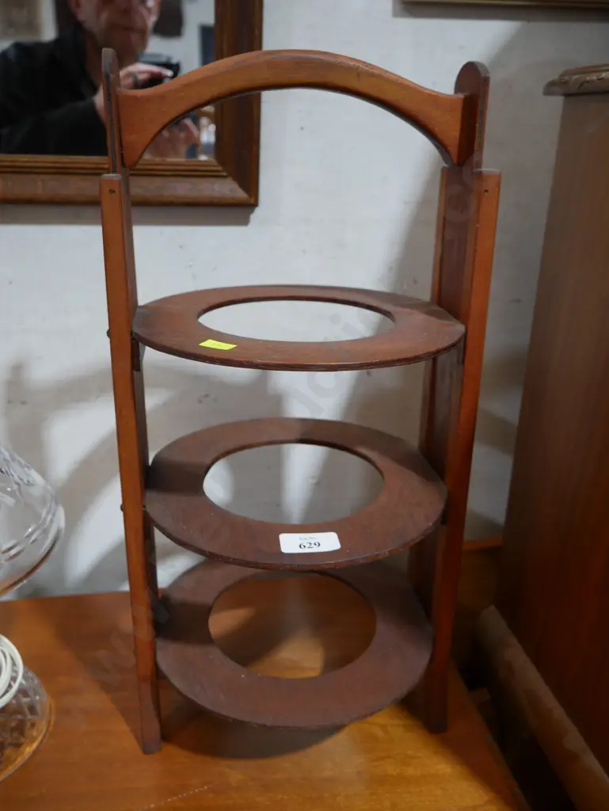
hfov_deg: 46.8
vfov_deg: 59.9
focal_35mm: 30
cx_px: 304
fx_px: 703
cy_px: 406
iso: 500
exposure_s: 1/60
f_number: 3.6
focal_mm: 15
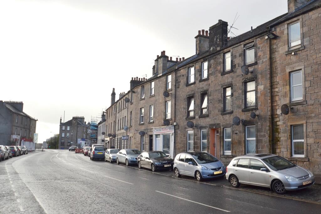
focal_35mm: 36
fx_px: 321
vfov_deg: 36.9
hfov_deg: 53.1
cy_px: 107
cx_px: 160
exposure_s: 1/200
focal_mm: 24
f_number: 6.3
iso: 100
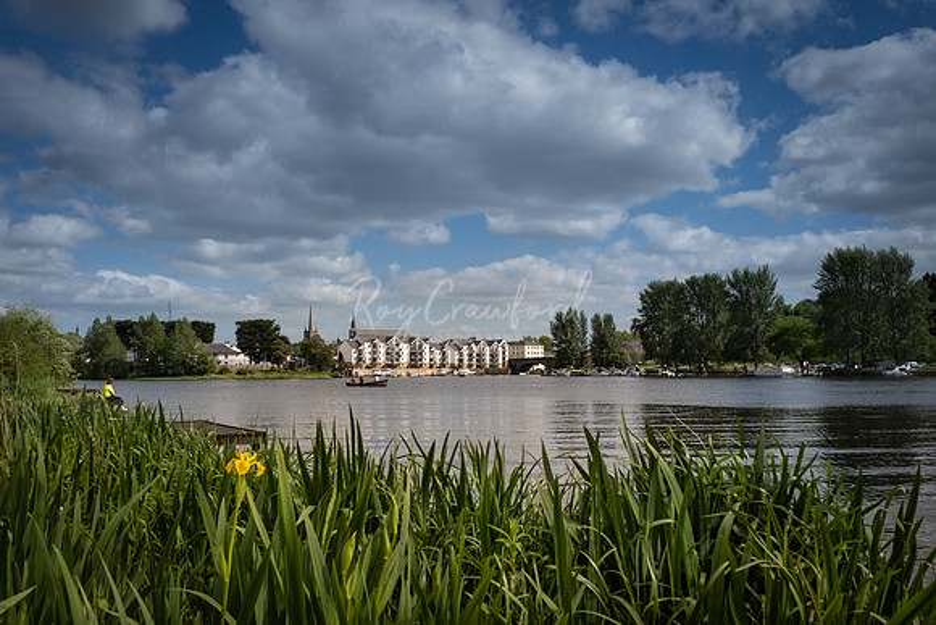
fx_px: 878
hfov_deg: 56.0
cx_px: 411
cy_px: 343
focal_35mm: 34
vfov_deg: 39.1
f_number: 8
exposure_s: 1/250
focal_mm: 18.7
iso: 160
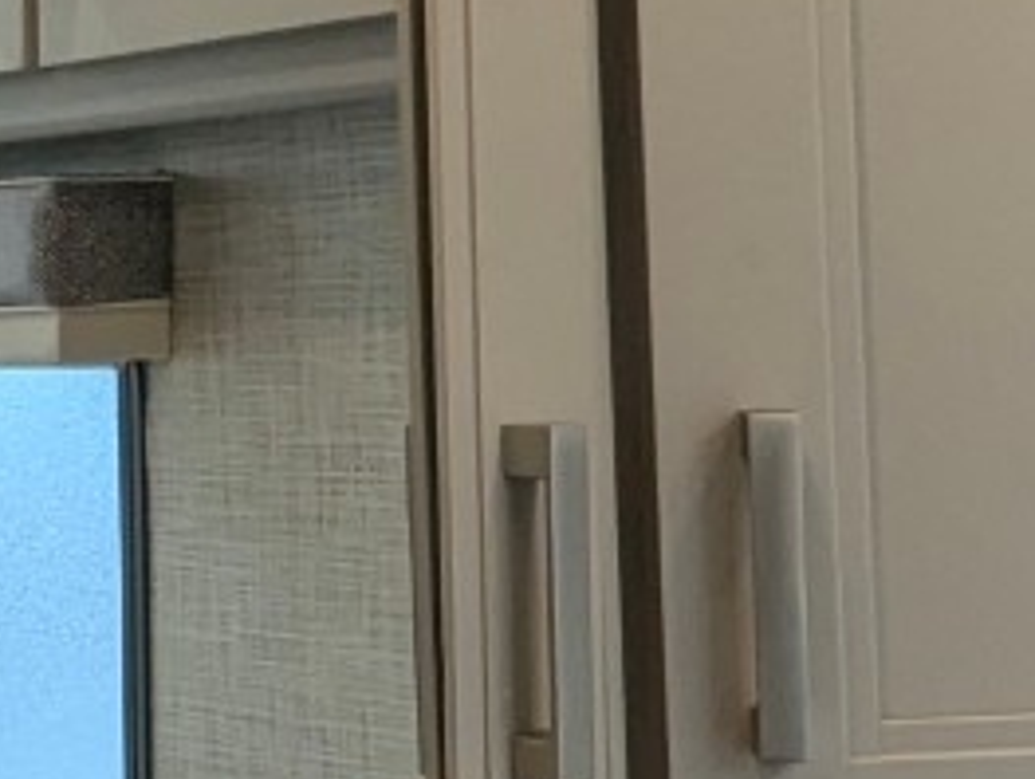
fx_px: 2545
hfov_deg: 23.0
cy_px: 287
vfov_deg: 17.4
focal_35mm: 85
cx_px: 510
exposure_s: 1/375
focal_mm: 2.35
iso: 168
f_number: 2.2
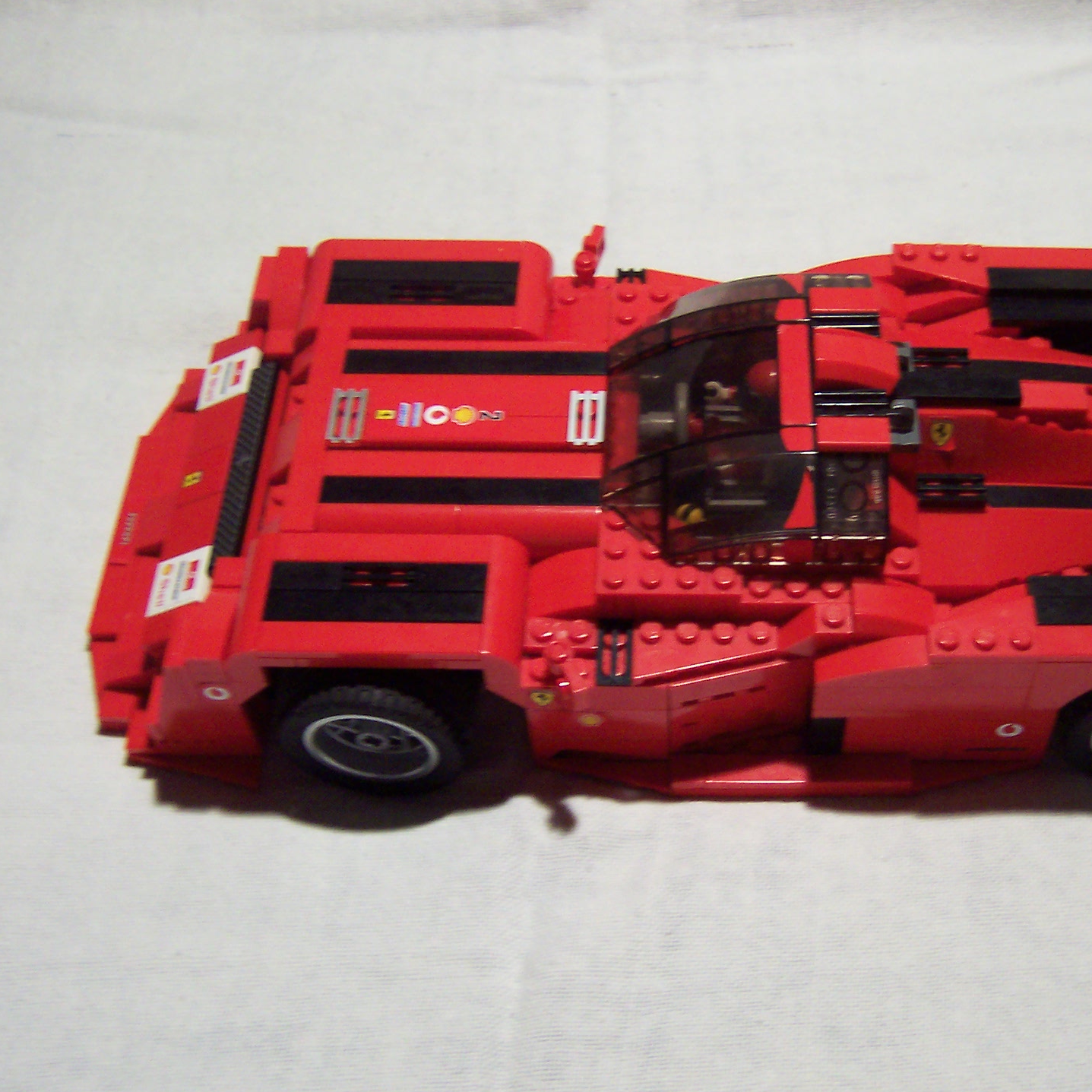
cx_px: 768
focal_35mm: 45
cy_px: 544
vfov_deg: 37.6
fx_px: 1606
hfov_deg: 37.0
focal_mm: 5.6
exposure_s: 1/30
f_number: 2.8
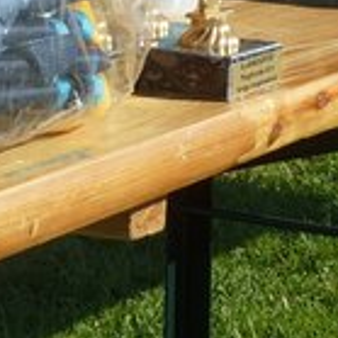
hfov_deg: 8.2
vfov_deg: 7.9
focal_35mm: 213
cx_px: 139
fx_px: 2353
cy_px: -264
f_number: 4.5
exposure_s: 1/400
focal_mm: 7.9
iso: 80
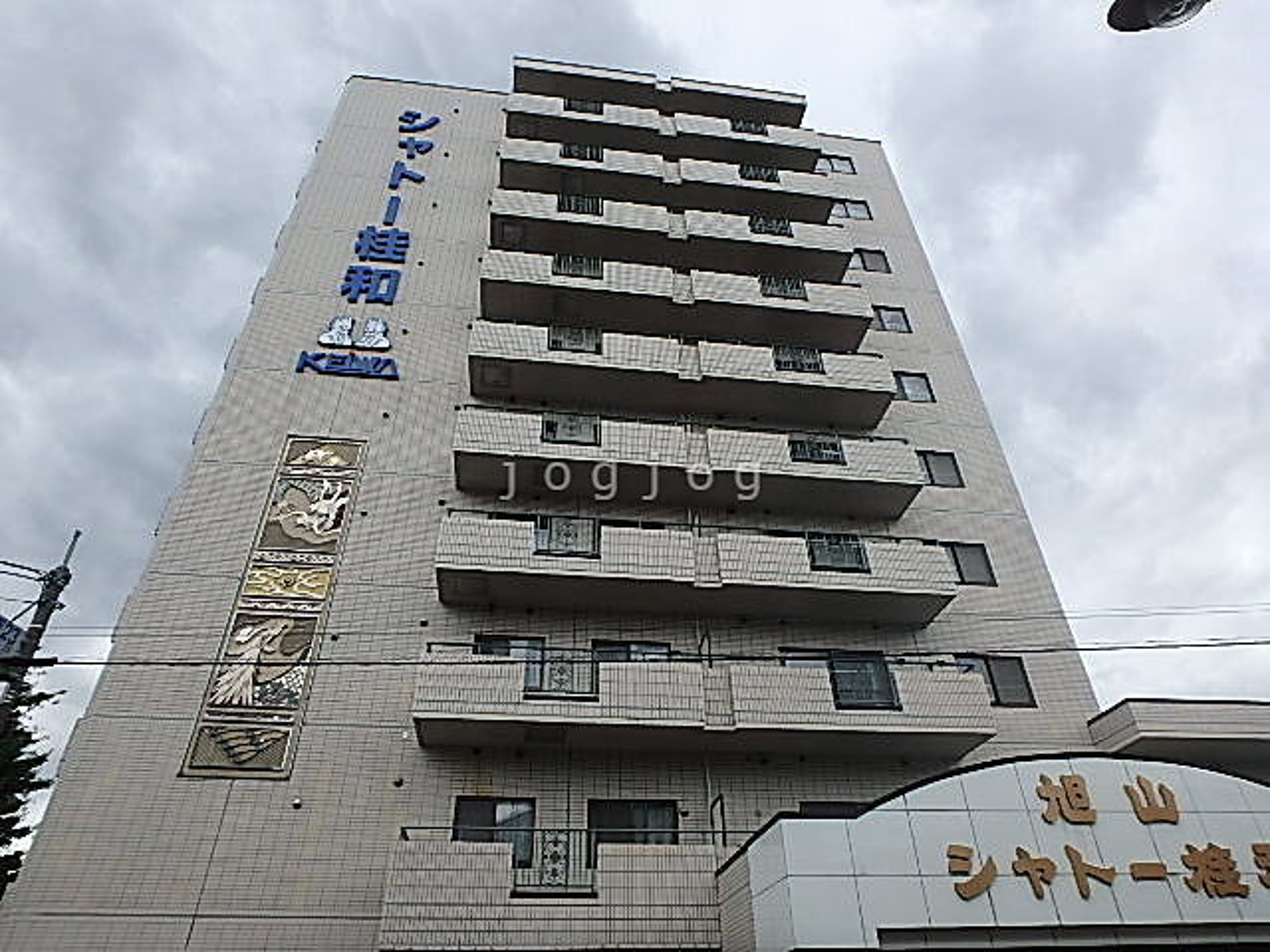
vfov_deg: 63.4
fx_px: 770
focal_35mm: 21
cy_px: 476
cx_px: 635
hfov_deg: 79.0
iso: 125
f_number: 3.5
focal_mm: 3.7
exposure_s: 1/400
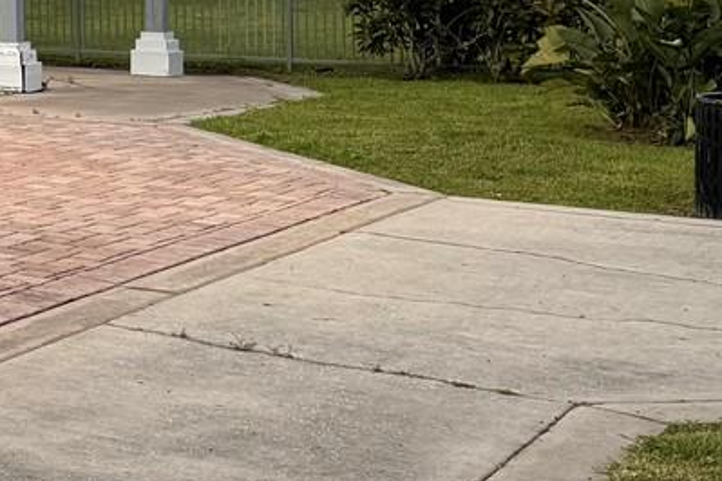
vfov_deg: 13.3
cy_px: -101
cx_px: -610
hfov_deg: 16.7
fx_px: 2005
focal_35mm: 100
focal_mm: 6.76
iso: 80
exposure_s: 1/2506
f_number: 1.78
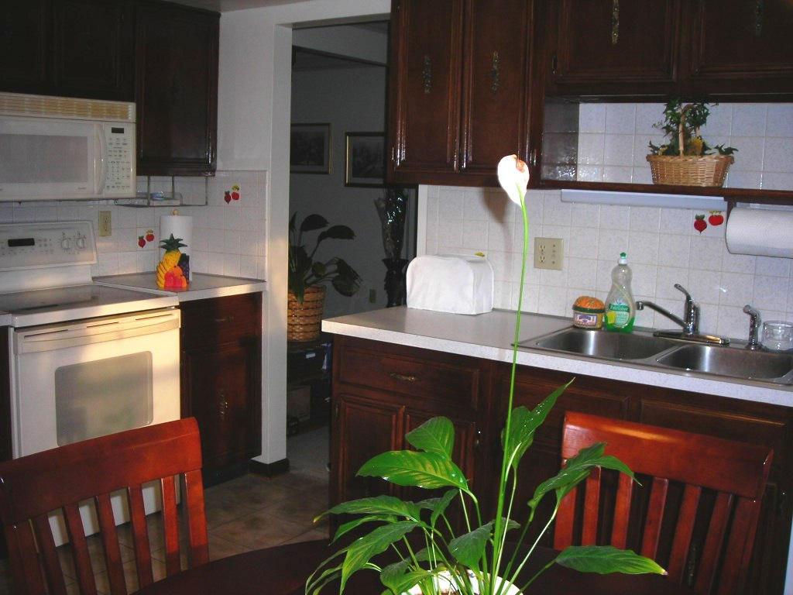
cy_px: 298
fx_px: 871
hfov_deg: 49.0
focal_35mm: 38
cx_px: 396
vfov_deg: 37.7
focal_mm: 6.3
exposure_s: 1/60.1
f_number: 3.2
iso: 64
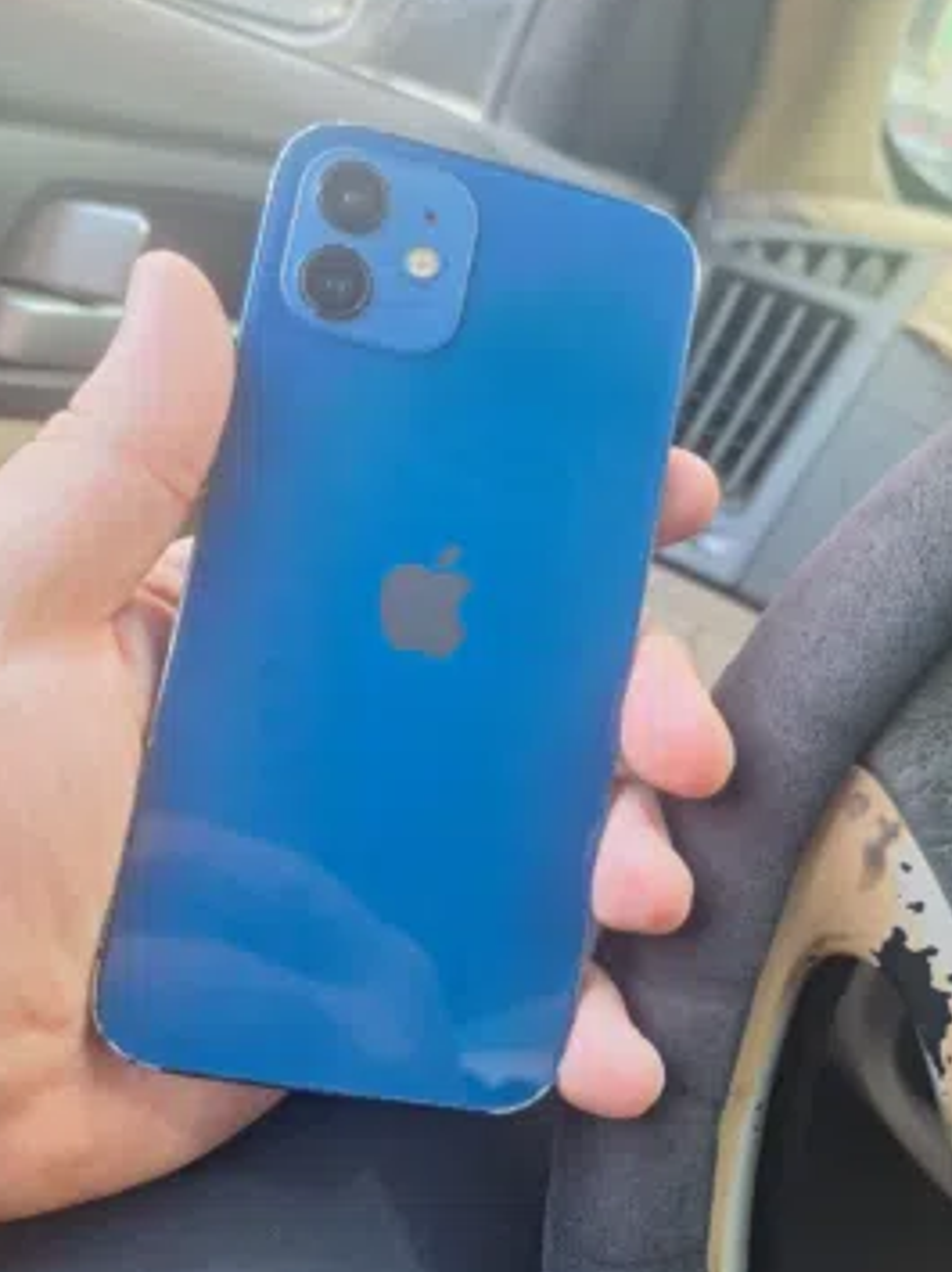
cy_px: 579
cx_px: 460
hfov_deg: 53.0
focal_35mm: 26
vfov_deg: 67.2
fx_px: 955
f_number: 1.8
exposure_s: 1/50
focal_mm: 5.54
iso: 125
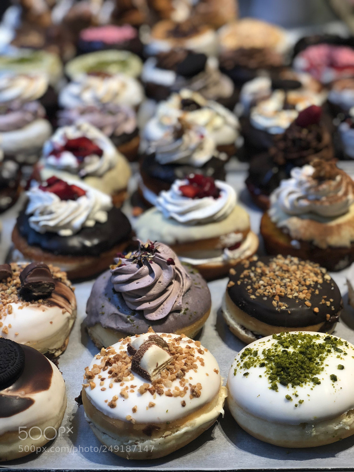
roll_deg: +0.9
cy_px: 236
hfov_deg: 28.0
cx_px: 177
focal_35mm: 52
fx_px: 709
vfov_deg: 36.8
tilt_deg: -31.3
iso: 40
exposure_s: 1/50
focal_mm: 6
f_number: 2.4
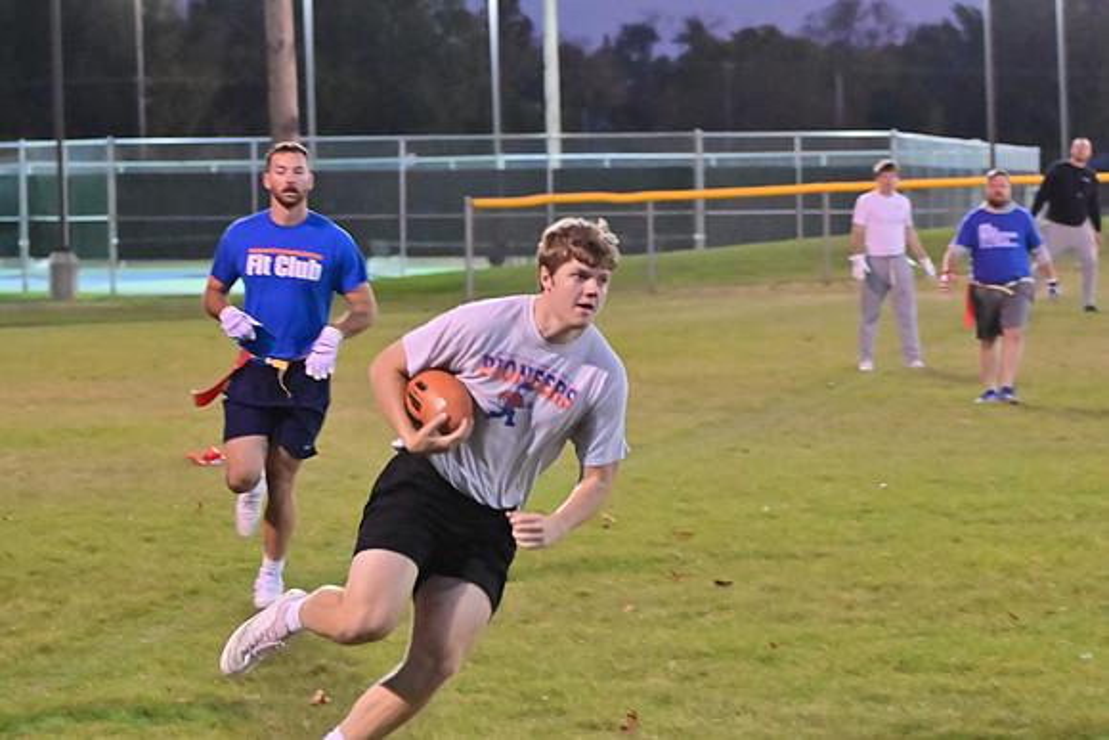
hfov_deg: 13.1
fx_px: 4837
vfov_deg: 8.7
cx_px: 554
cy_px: 370
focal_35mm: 157
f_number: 4
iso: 6400
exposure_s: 1/400
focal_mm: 105
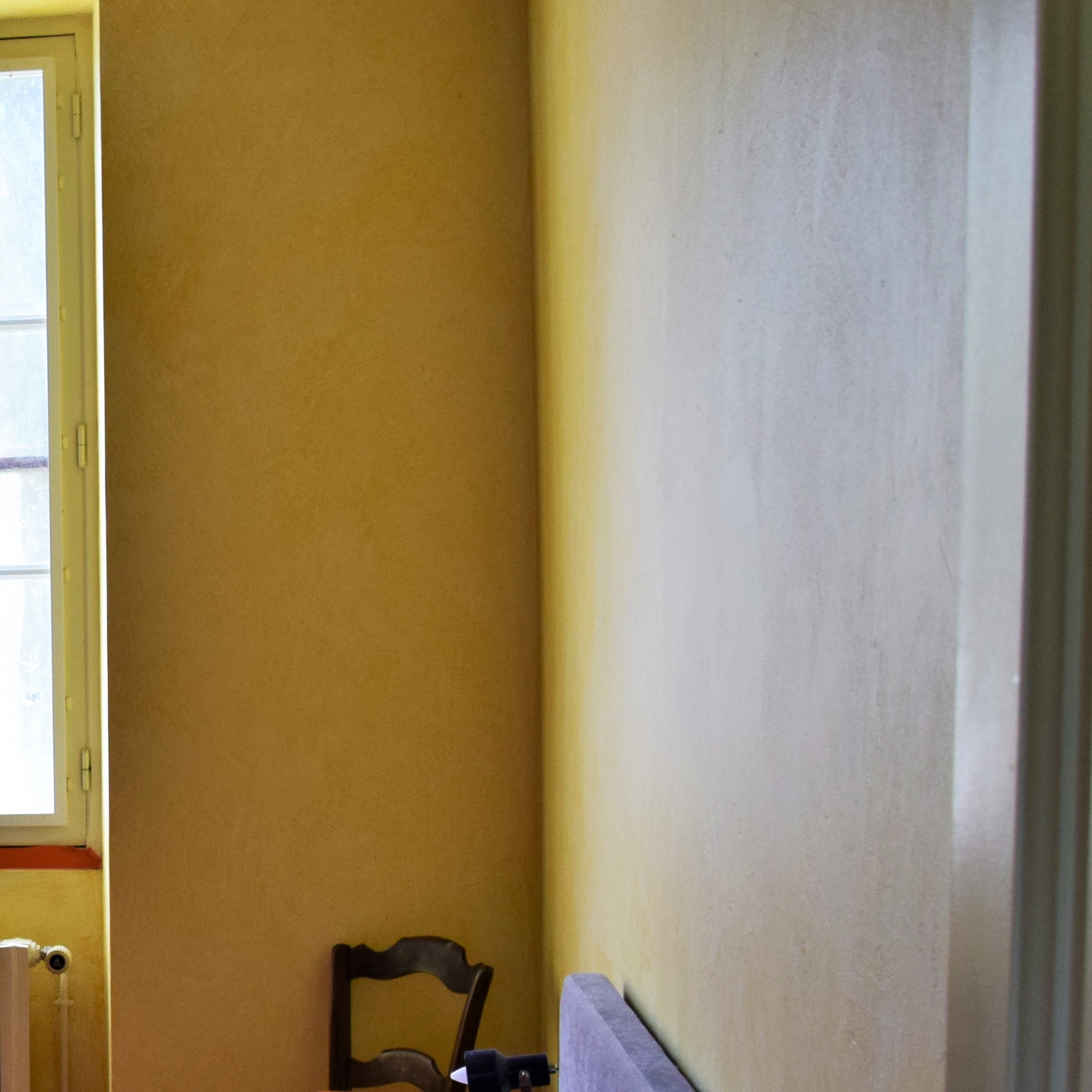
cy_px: 860
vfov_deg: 25.7
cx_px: -172
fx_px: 2356
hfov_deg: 24.0
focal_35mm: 66
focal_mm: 18
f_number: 8
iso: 400
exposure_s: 1/50
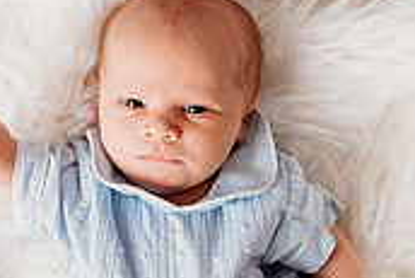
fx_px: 935
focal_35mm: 81
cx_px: 111
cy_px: 166
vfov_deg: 16.9
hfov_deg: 24.8
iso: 100
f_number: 4
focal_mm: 24
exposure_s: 1/200
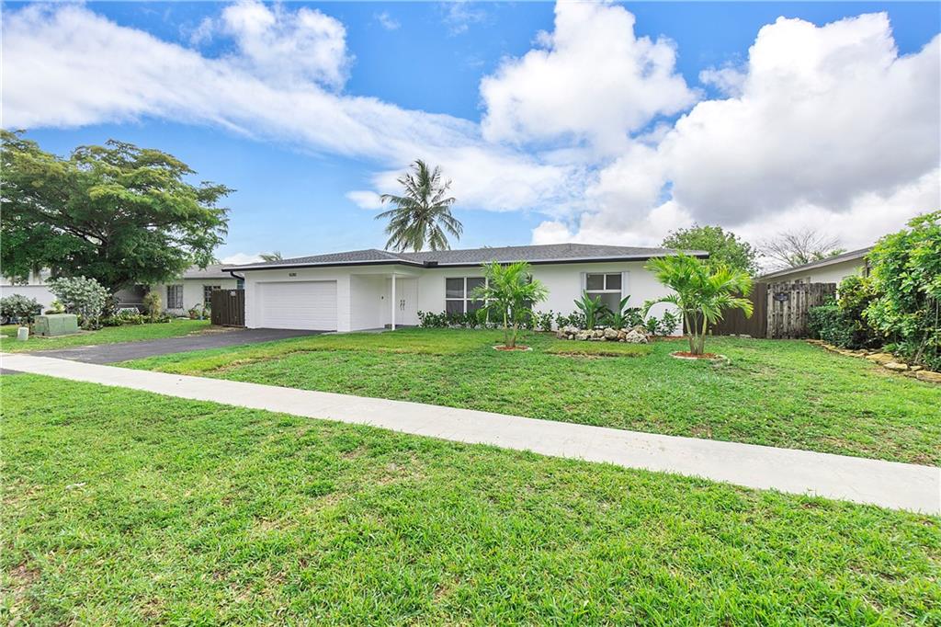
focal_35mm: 15
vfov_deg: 77.3
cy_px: 314
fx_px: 392
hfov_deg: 100.4
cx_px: 470
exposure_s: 1/100
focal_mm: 10
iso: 160
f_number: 10
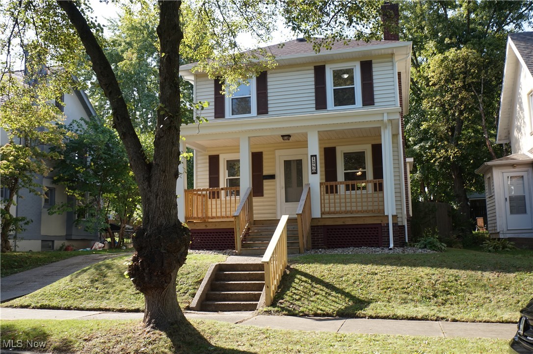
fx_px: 510
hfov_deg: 55.1
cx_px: 266
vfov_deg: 38.3
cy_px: 177
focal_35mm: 34
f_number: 7.1
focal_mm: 23
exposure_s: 1/100
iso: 100
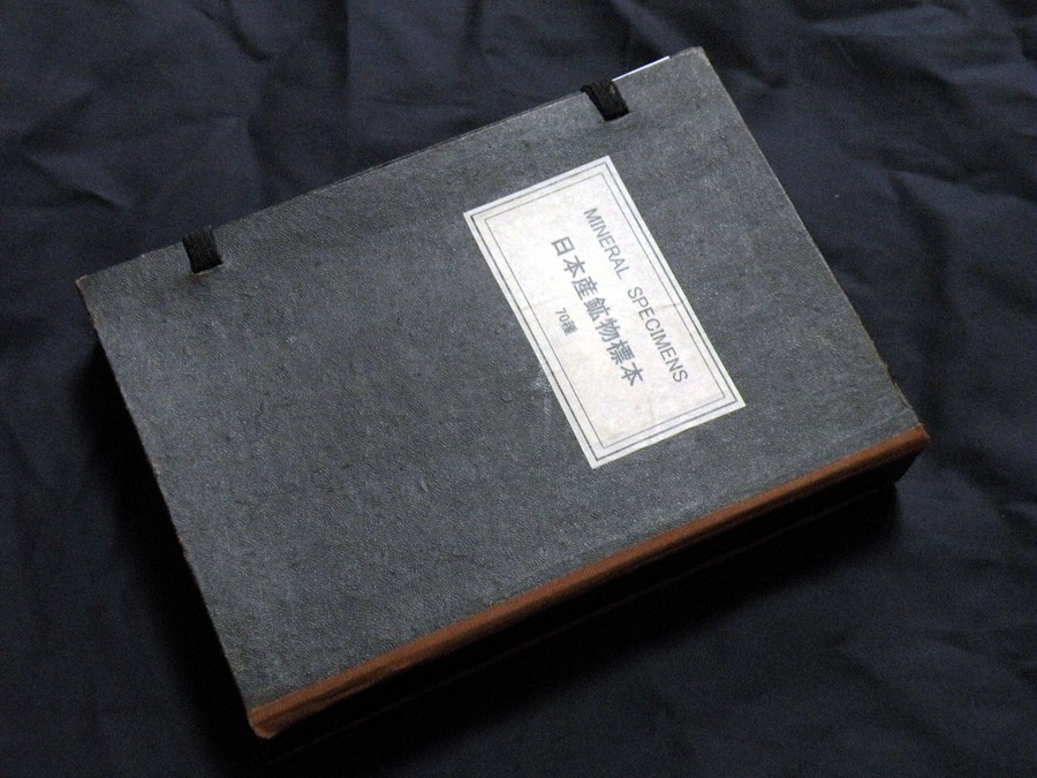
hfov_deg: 34.3
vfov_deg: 26.1
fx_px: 1678
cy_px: 389
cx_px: 518
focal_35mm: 56
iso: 400
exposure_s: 1/12.4
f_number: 3.5
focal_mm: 9.8
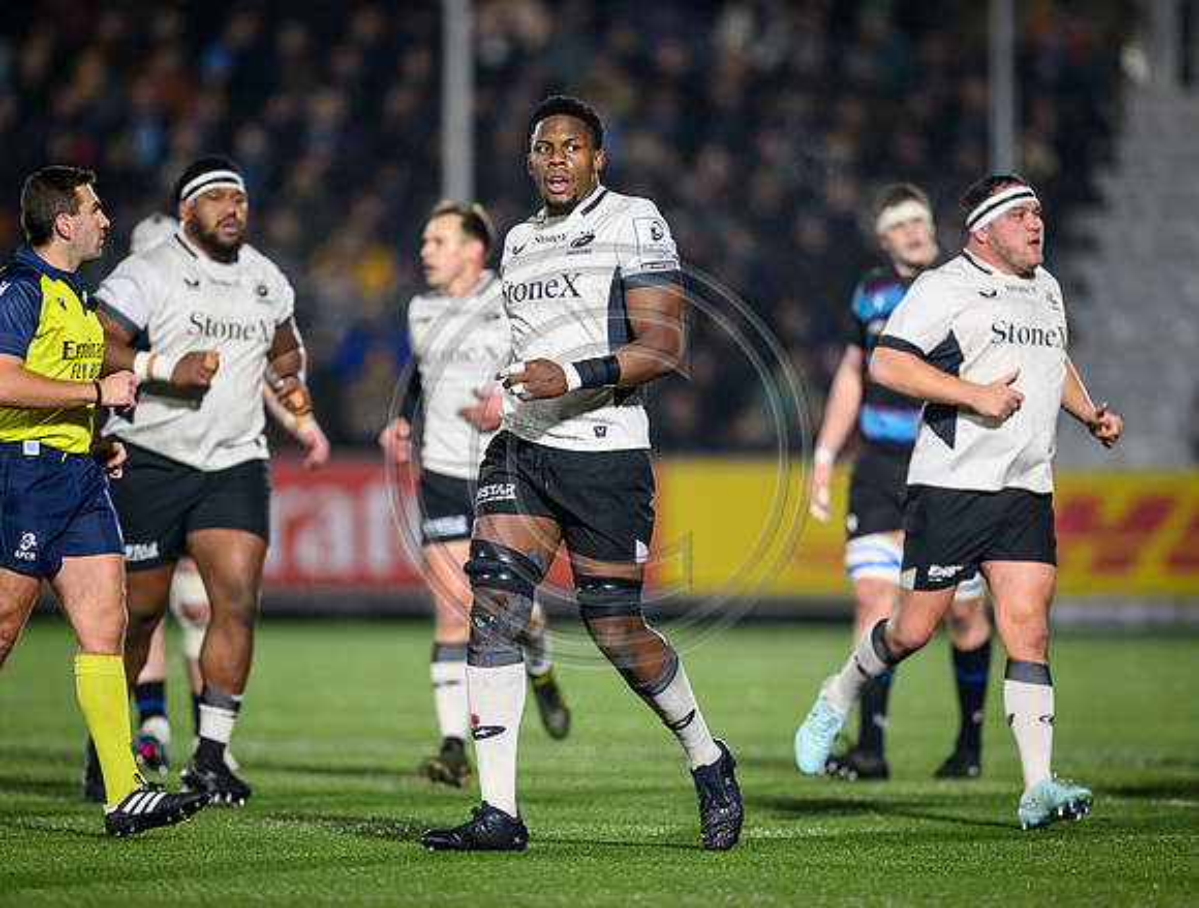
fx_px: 16367
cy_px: 457
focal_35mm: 471
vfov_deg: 3.2
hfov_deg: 4.2
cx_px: 669
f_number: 3.2
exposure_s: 1/2500
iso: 5000
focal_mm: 400
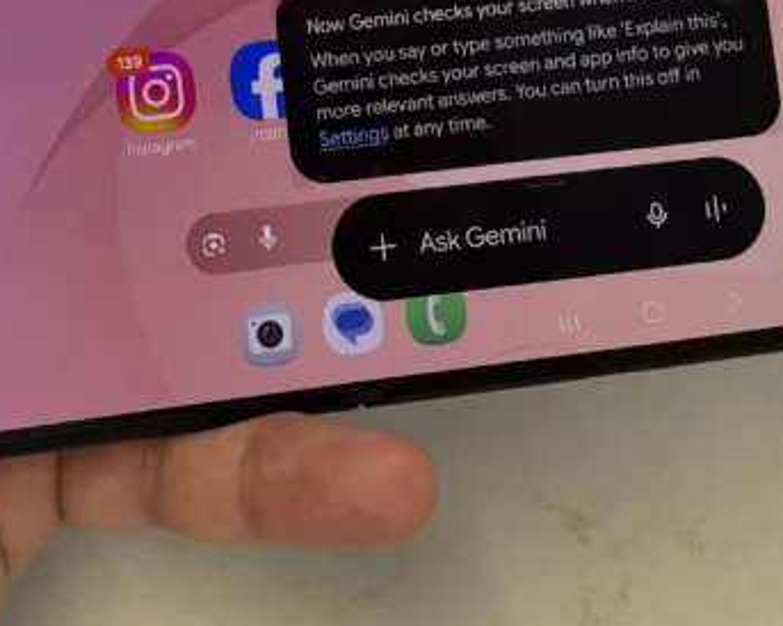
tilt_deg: -53.4
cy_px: -119
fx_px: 1621
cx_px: 231
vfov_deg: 20.5
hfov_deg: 26.9
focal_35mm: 70
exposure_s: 1/121
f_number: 4
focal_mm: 6.93
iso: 320
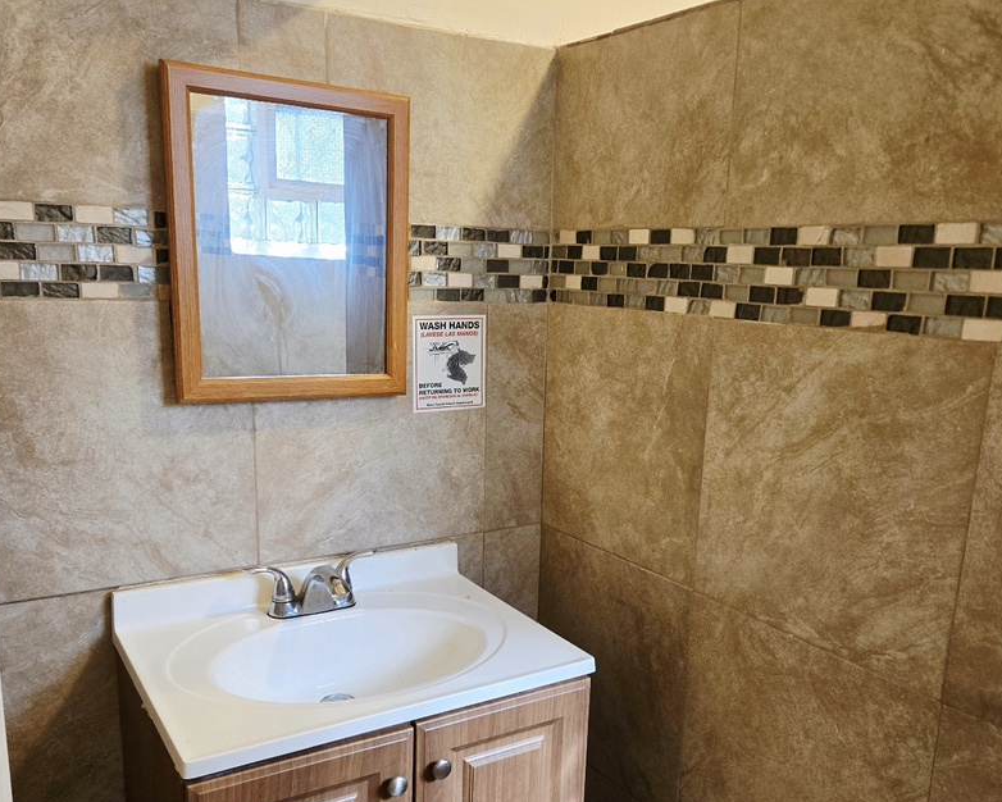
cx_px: 505
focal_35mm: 31
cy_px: 484
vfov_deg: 46.8
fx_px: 920
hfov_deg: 57.2
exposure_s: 1/120
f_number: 1.8
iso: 320
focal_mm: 5.4
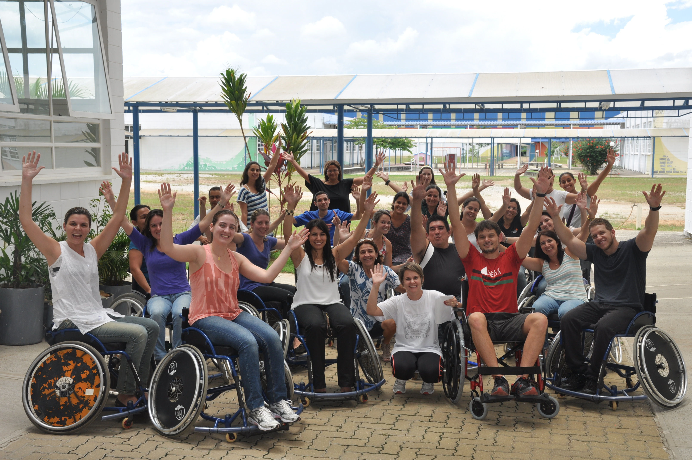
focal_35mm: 51
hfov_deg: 38.9
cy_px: 230
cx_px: 346
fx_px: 979
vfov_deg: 26.4
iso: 200
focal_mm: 34
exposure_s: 1/200
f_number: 10
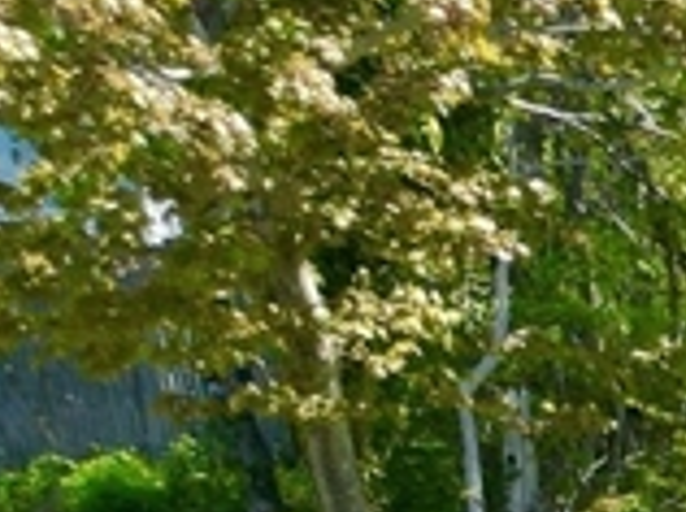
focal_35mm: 156
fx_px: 3087
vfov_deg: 8.2
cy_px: 1510
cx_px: 2041
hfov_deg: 9.8
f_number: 1.7
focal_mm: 6.72
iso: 200
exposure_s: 1/2500
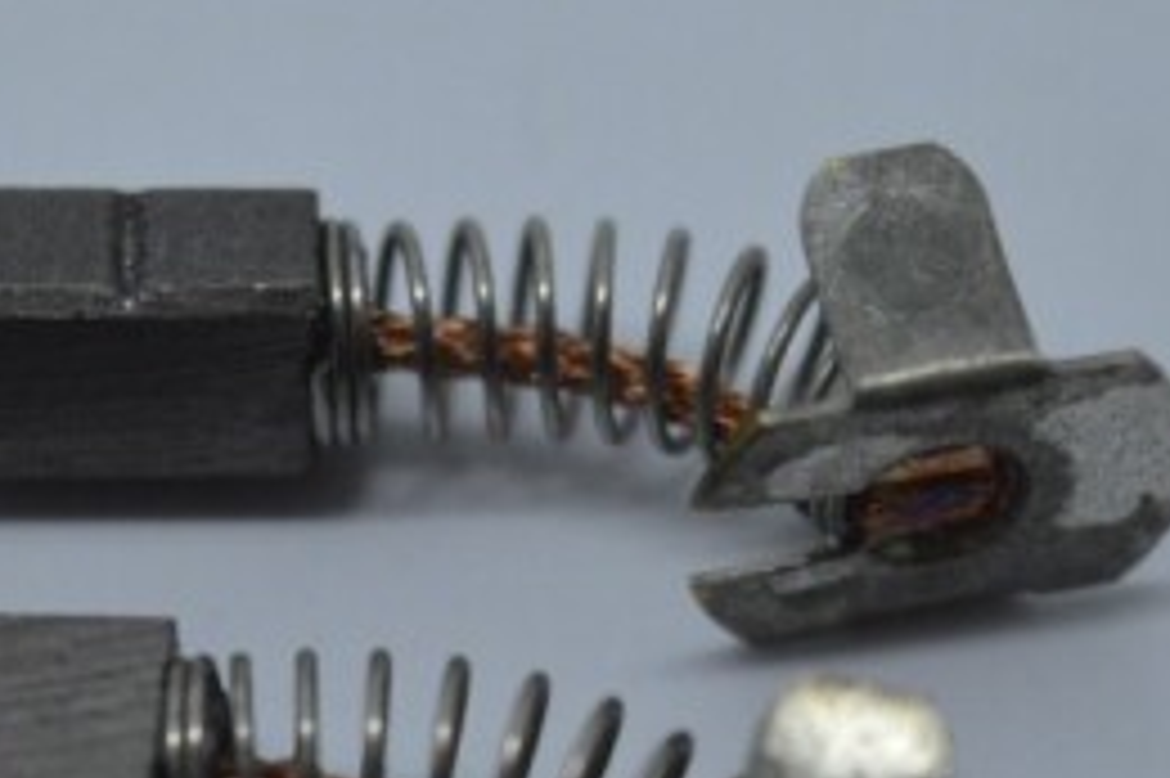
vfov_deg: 6.0
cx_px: 486
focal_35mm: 228
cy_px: 515
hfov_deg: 9.0
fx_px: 7418
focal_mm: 55
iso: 320
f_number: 5.6
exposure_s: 1/125
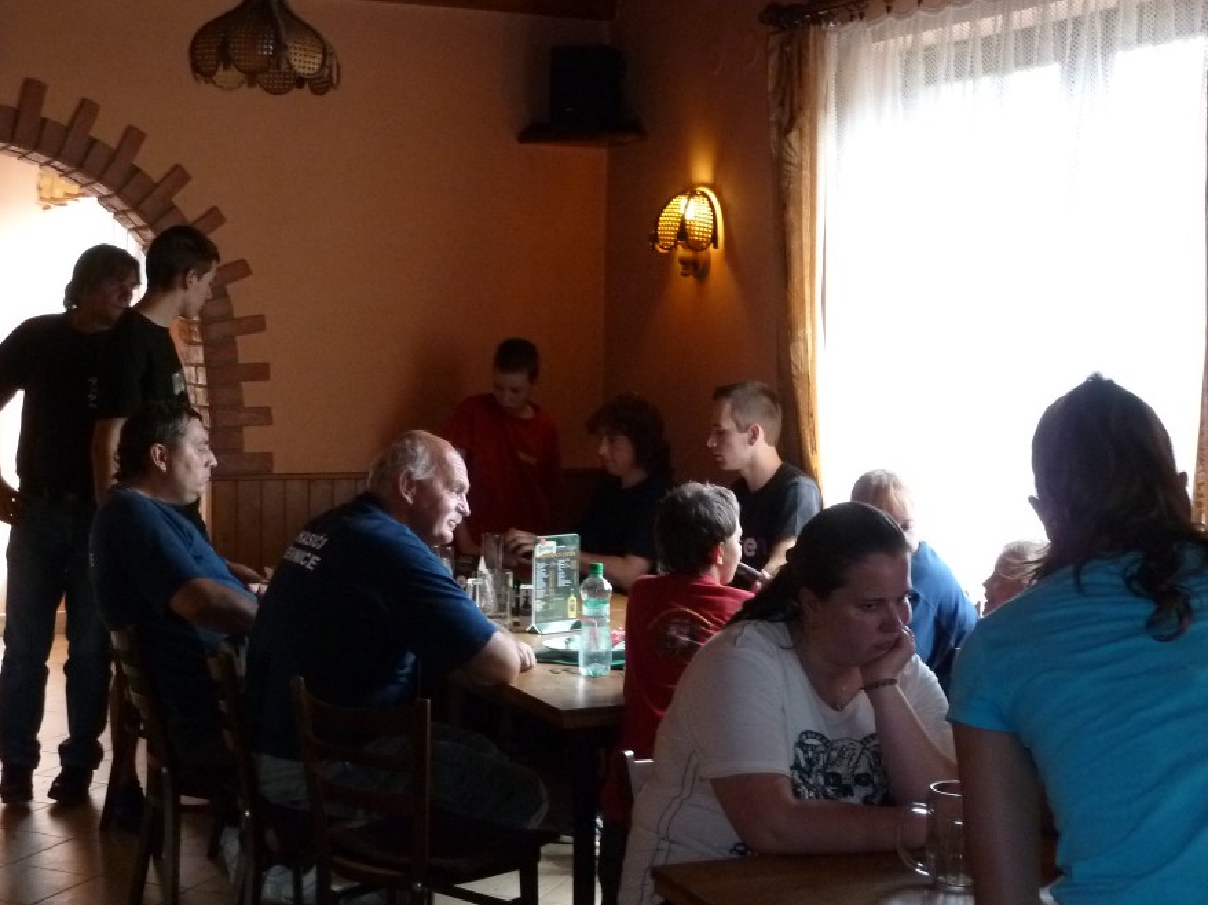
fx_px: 1954
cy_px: 524
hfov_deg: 34.4
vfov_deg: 26.1
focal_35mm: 56
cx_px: 583
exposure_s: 1/30
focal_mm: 7.9
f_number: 3.8
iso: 400
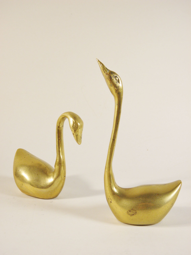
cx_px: 96
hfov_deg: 30.9
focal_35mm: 47
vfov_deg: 40.4
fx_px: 346
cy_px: 128
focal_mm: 8.6
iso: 100
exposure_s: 1/80
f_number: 3.9
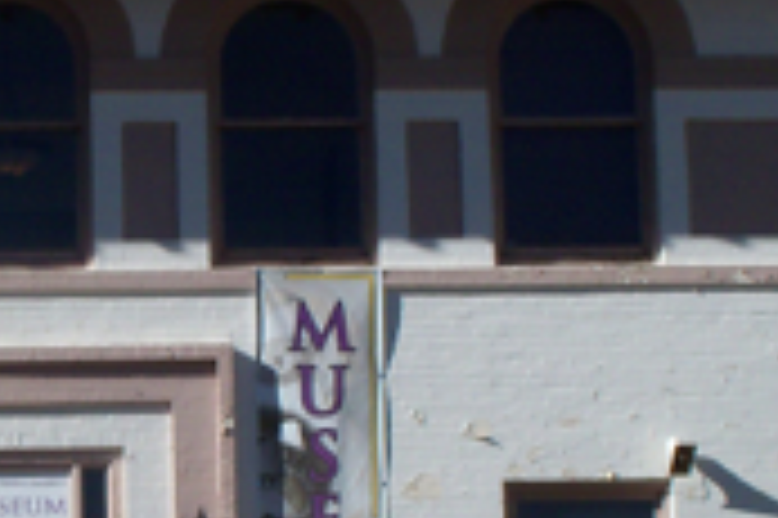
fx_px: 2915
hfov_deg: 14.9
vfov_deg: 10.1
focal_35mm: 135
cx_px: -40
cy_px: 477
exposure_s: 1/500
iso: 64
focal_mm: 6.3
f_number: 5.5
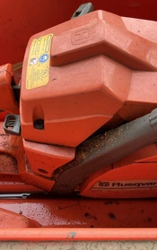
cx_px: 89
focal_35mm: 44
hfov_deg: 29.3
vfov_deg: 45.2
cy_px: 120
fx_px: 300
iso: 20
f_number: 1.8
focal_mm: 3
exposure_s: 1/122
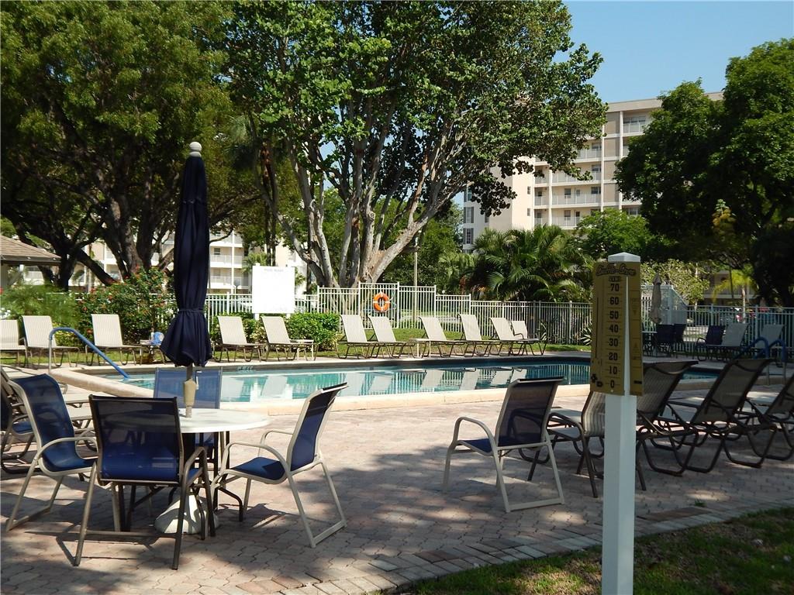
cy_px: 298
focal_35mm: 43
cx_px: 397
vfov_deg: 33.6
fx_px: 986
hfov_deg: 43.9
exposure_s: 1/400
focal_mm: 7.7
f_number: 7.1
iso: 125
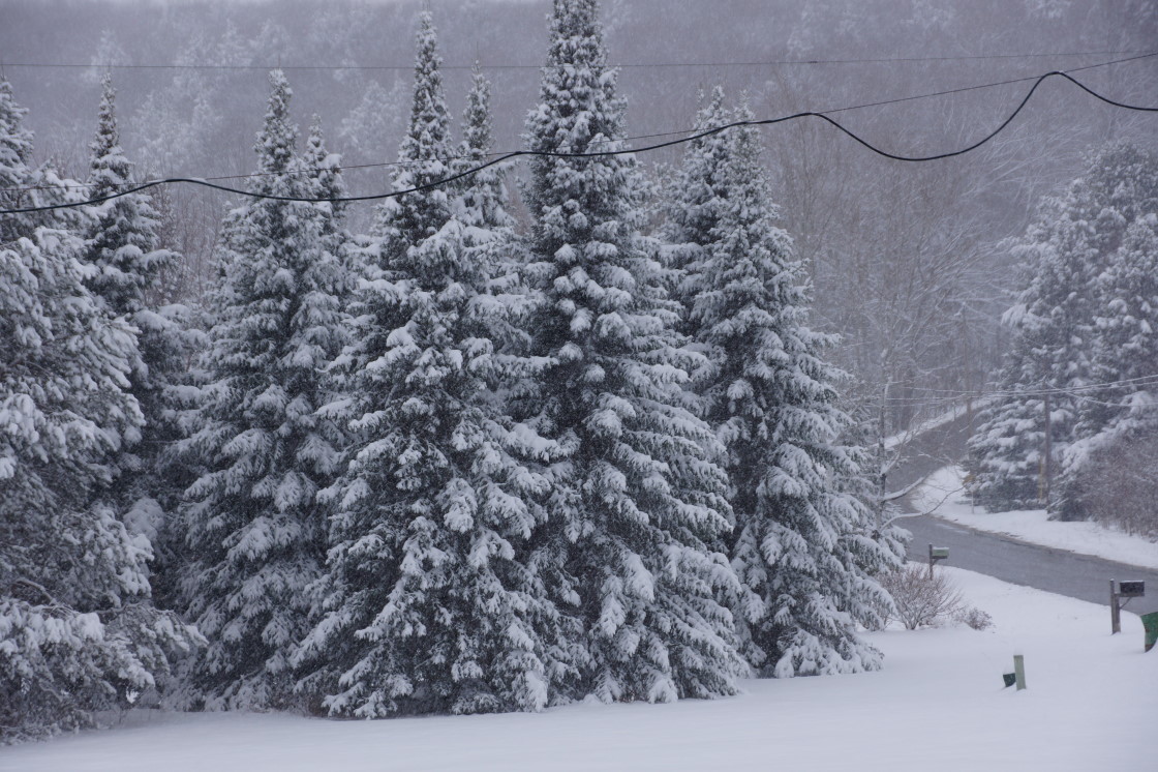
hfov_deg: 13.7
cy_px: 386
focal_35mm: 150
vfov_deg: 9.1
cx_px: 579
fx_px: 4823
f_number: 9
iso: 100
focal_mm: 100
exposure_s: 1/200
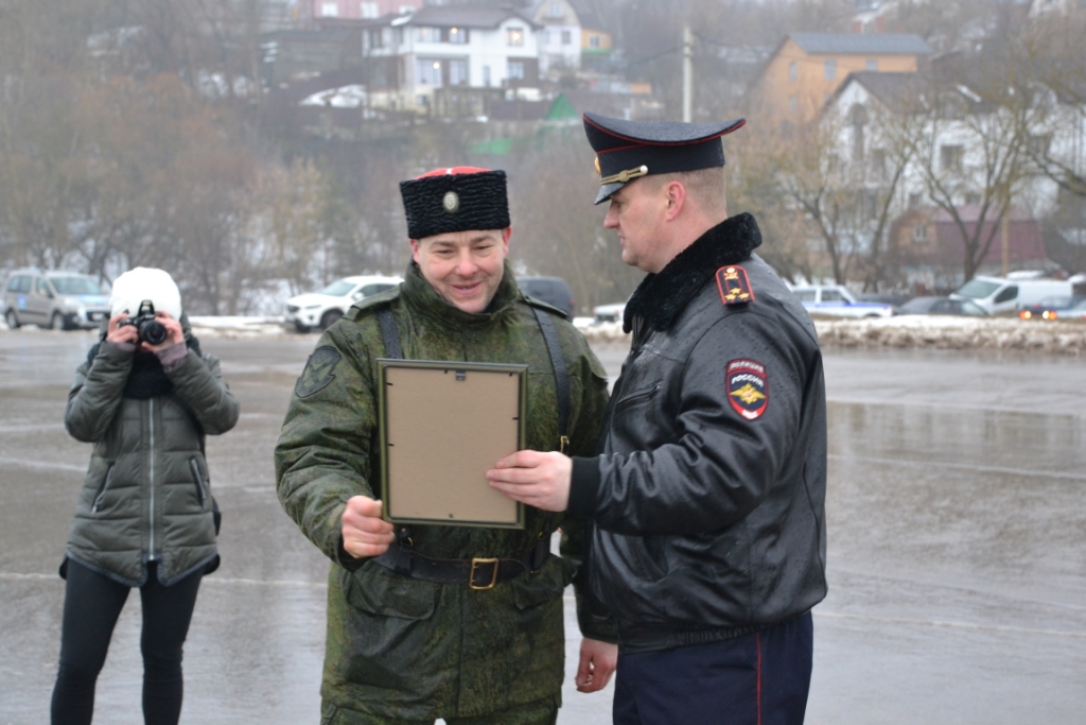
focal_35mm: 72
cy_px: 362
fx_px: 2172
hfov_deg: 28.1
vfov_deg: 18.9
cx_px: 543
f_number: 4.8
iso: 800
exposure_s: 1/60
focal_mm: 48
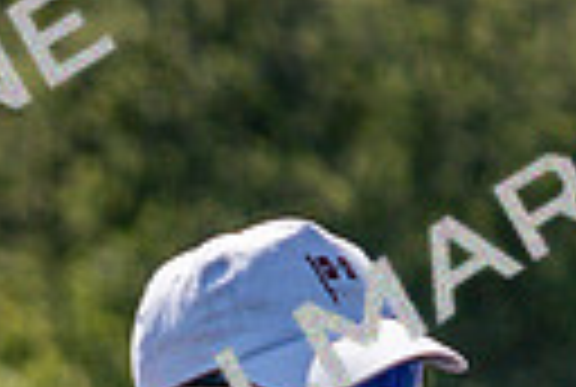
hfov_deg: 2.3
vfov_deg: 1.5
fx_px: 14498
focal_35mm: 904
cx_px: -684
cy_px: 817
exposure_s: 1/2000
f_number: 5.6
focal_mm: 200
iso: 320
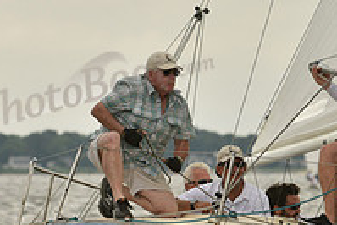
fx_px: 5471
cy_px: 151
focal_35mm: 584
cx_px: 303
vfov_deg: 2.4
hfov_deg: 3.5
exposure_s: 1/1250
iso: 400
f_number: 5.6
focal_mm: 200
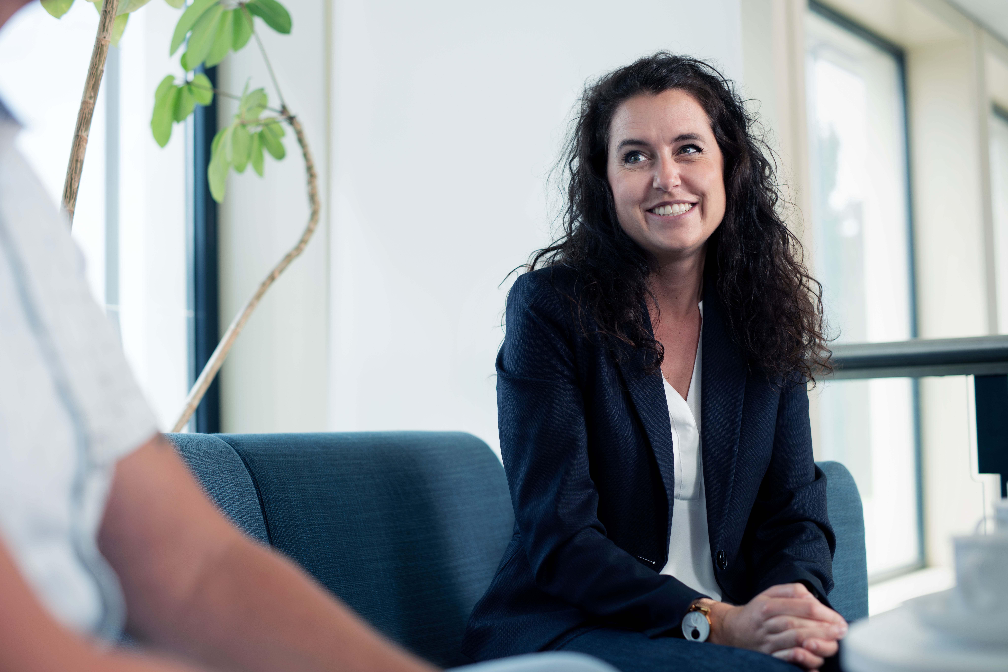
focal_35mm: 50
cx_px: 504
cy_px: 336
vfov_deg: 27.0
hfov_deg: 39.6
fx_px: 1400
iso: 100
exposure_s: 1/200
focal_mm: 50
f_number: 2.5
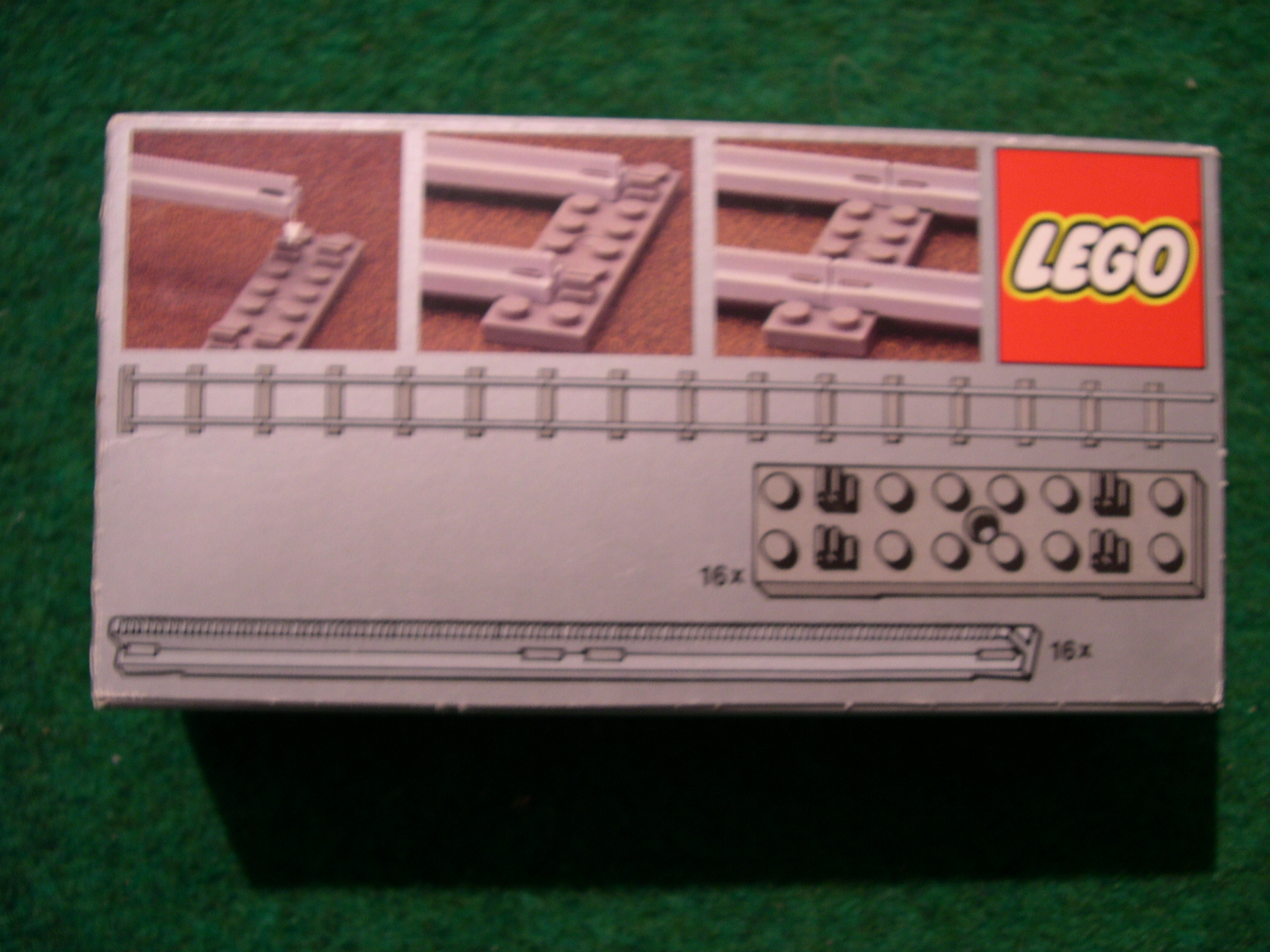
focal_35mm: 38
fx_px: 1394
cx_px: 635
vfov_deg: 37.7
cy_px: 476
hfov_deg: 49.0
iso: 151
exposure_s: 1/6.9
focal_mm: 8
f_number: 2.8
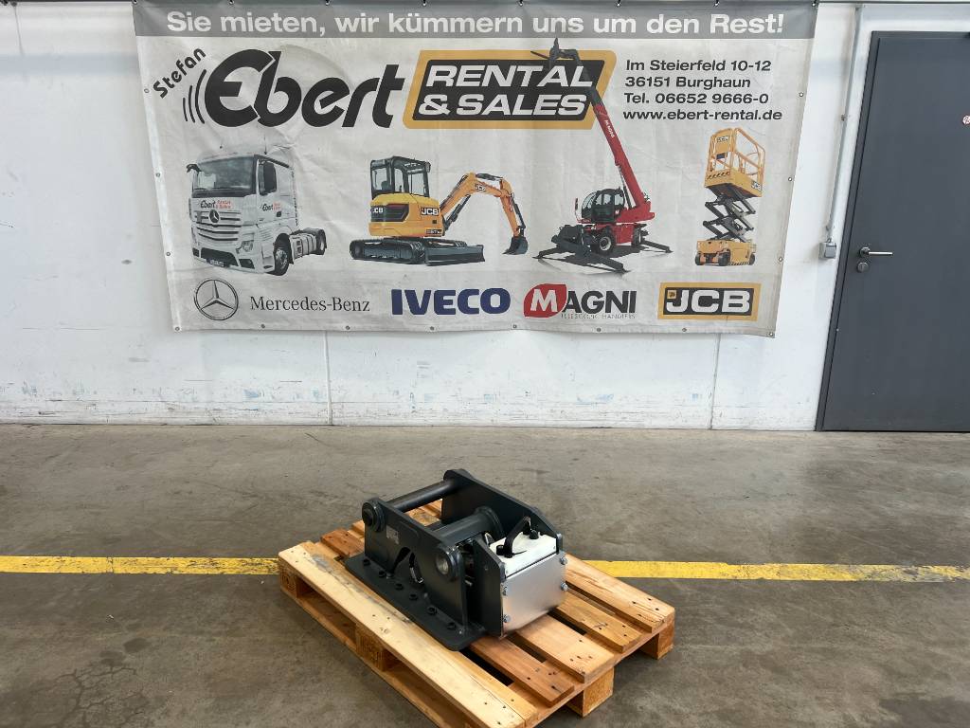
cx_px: 485
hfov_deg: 67.3
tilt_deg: -15.9
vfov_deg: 53.1
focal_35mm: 26
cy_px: 364
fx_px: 729
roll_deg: +0.0
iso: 40
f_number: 1.5
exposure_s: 1/254
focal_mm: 5.7
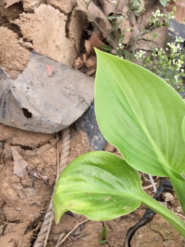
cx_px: 159
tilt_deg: -64.6
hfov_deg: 27.8
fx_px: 363
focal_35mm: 51
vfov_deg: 36.9
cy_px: 174
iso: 32
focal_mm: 4.15
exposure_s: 1/482
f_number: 2.2
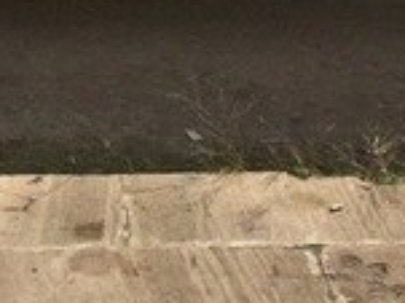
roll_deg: -1.4
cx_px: 62
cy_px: -337
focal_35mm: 127
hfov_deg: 15.4
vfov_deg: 10.5
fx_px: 1485
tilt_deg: -9.1
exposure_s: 1/3165
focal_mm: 4.15
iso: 32
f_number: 2.2
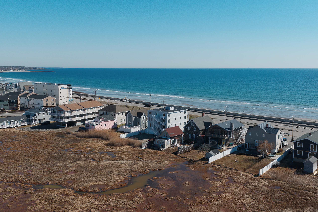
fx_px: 300
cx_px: 169
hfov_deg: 55.8
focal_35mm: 34
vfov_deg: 38.9
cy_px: 115
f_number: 2.8
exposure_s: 1/4000
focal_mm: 14.4
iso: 320
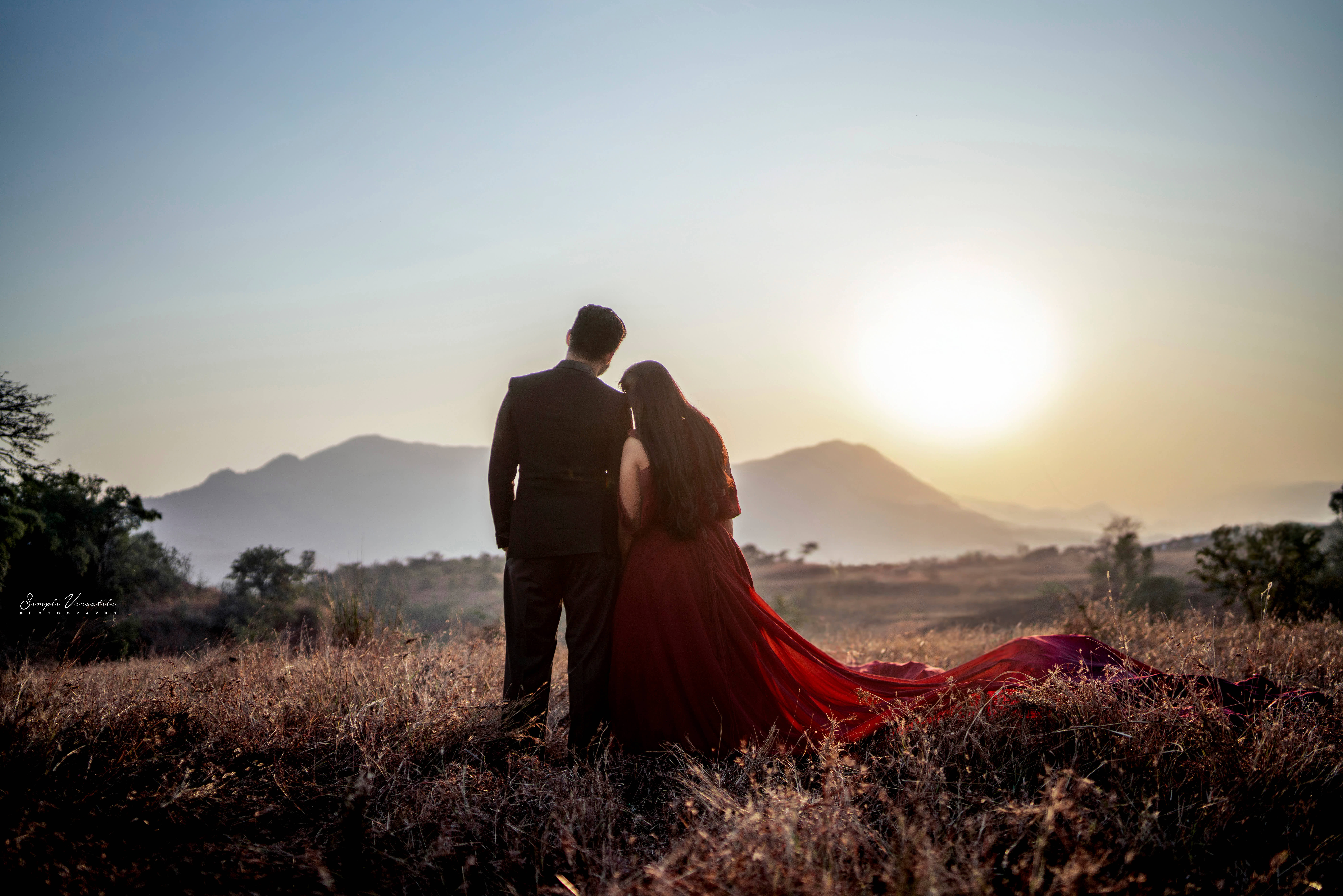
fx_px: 1306
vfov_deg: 37.9
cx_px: 672
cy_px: 448
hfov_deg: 54.4
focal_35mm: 35
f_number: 1.4
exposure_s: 1/5000
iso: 100
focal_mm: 35
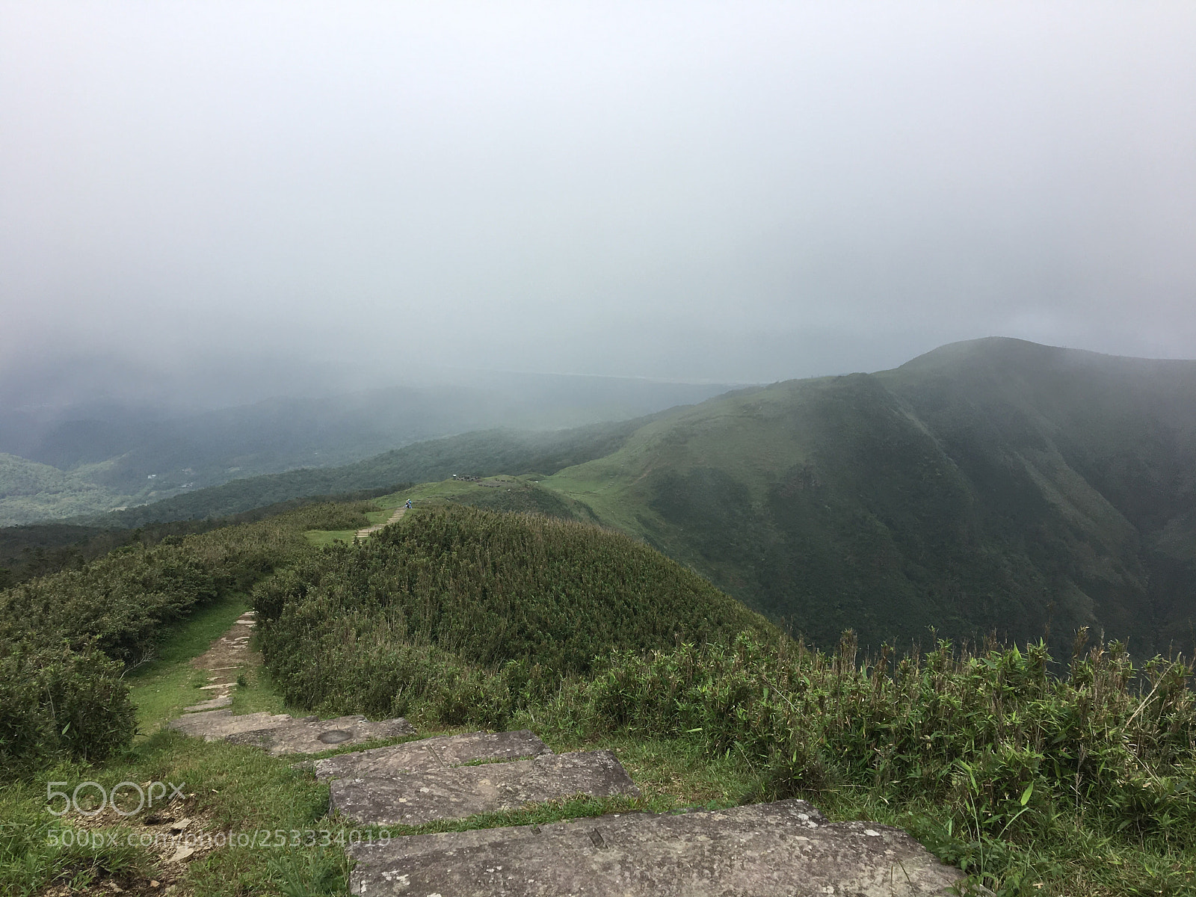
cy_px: 448
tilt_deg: -8.4
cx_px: 598
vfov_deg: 48.2
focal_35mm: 29
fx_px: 1002
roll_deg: -0.8
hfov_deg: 61.7
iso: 25
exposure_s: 1/1326
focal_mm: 4.15
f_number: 2.2
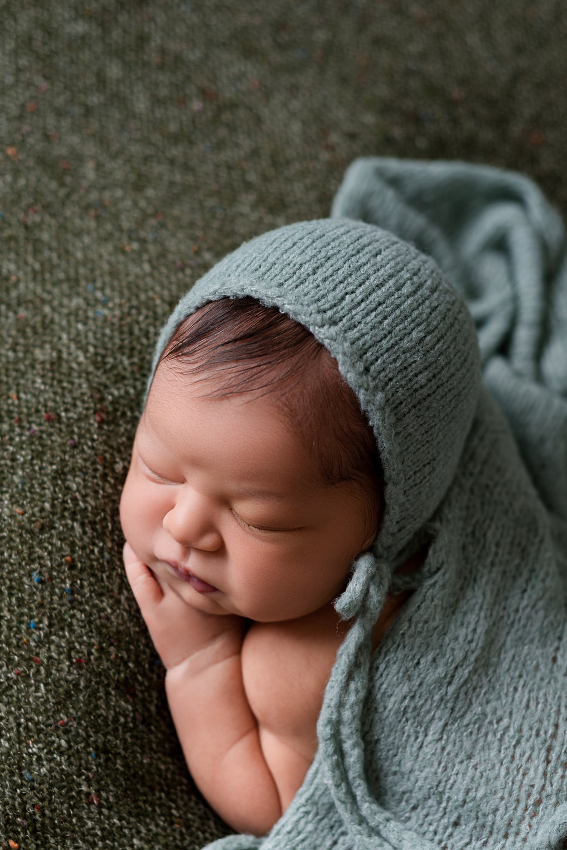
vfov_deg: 33.8
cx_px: 289
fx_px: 1393
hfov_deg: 23.0
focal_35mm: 59
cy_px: 500
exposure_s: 1/160
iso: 80
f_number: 3.5
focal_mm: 50
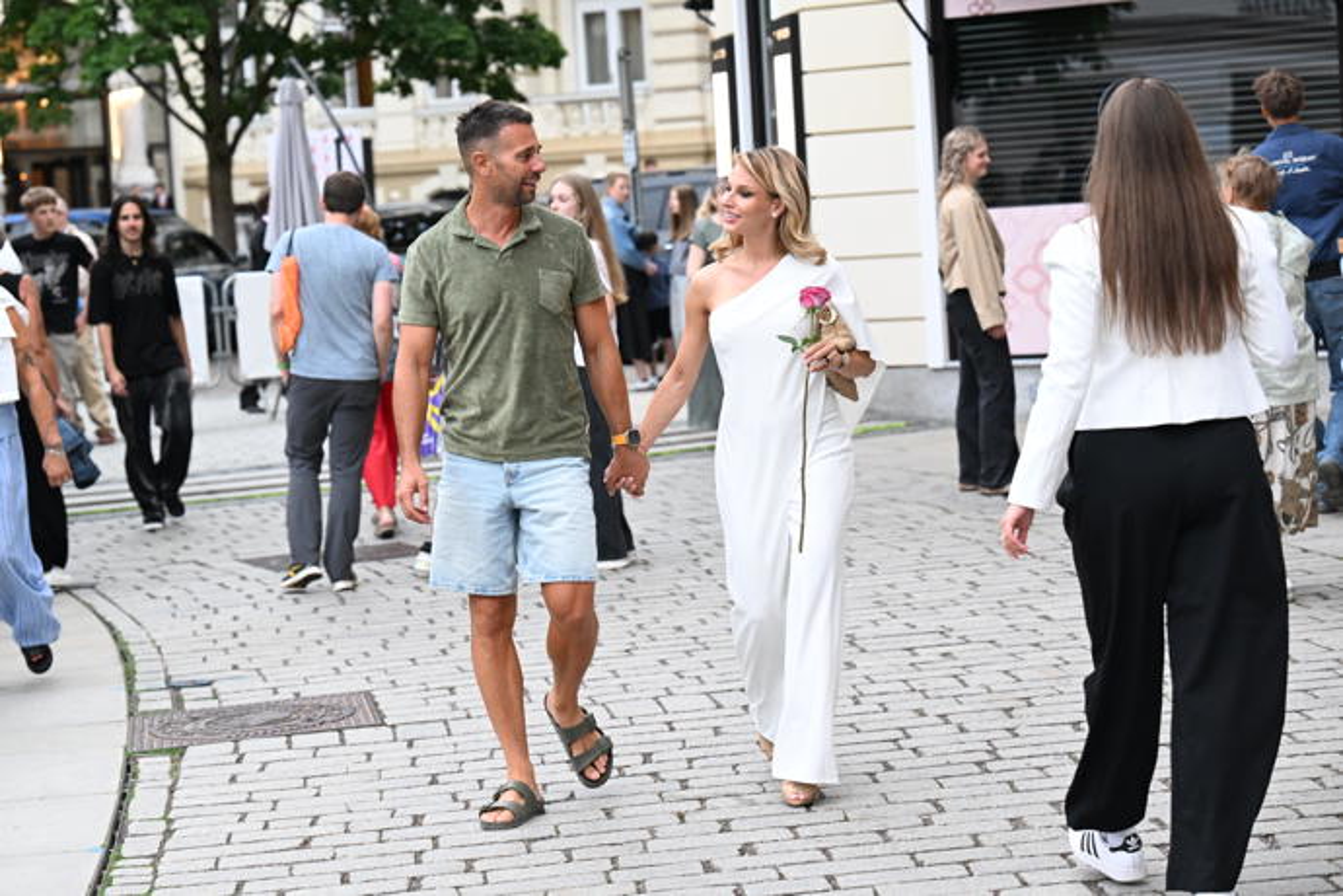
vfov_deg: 15.5
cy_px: 448
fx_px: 3283
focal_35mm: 88
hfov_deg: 23.1
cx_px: 672
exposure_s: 1/500
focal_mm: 88
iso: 2500
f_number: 4.5
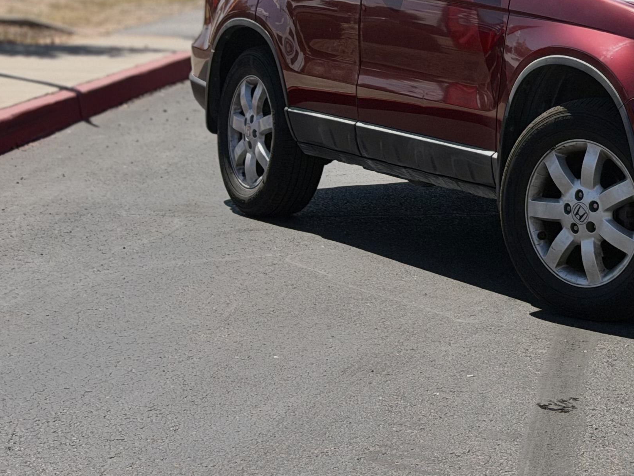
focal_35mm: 120
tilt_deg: -2.3
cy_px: -44
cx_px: 640
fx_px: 2198
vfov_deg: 12.2
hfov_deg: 16.1
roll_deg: -1.0
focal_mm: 6.76
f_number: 1.78
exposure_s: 1/6024
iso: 64
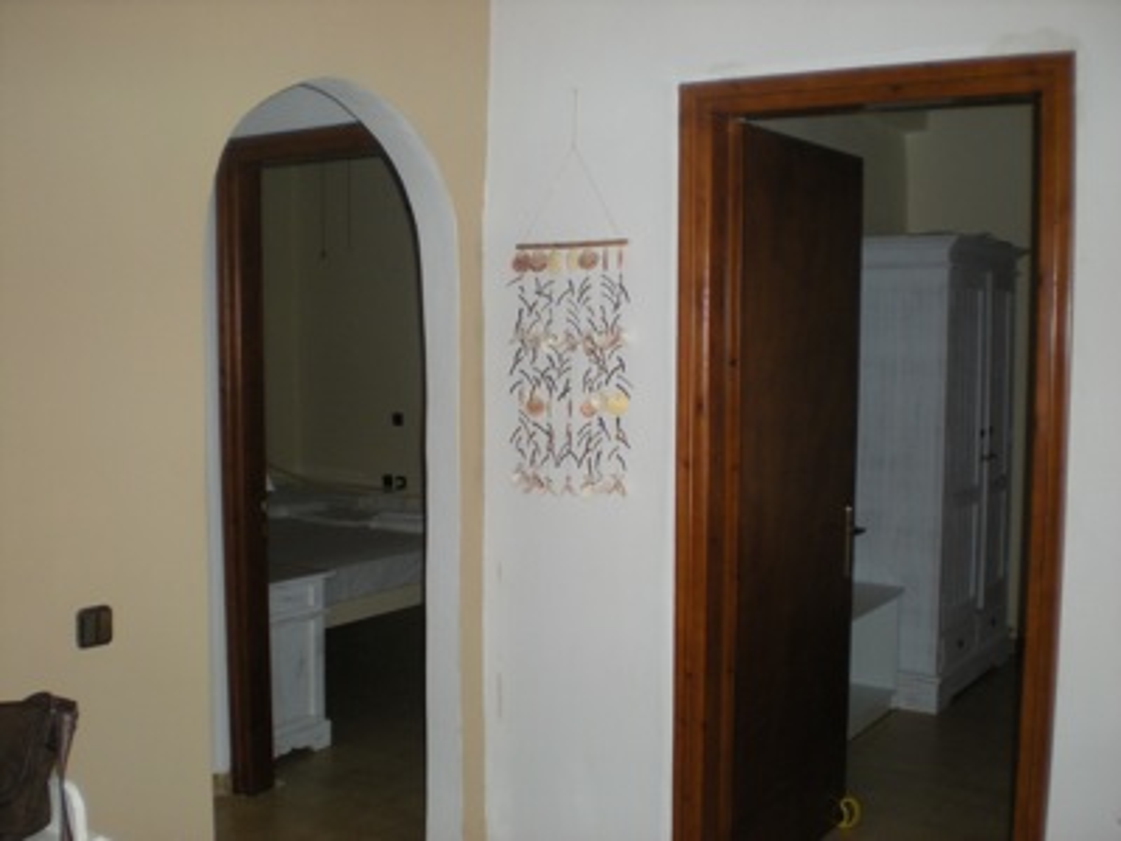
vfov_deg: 37.7
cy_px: 420
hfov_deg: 49.0
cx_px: 560
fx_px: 1231
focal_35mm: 38
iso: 152
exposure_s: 1/60
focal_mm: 6.3
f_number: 3.1
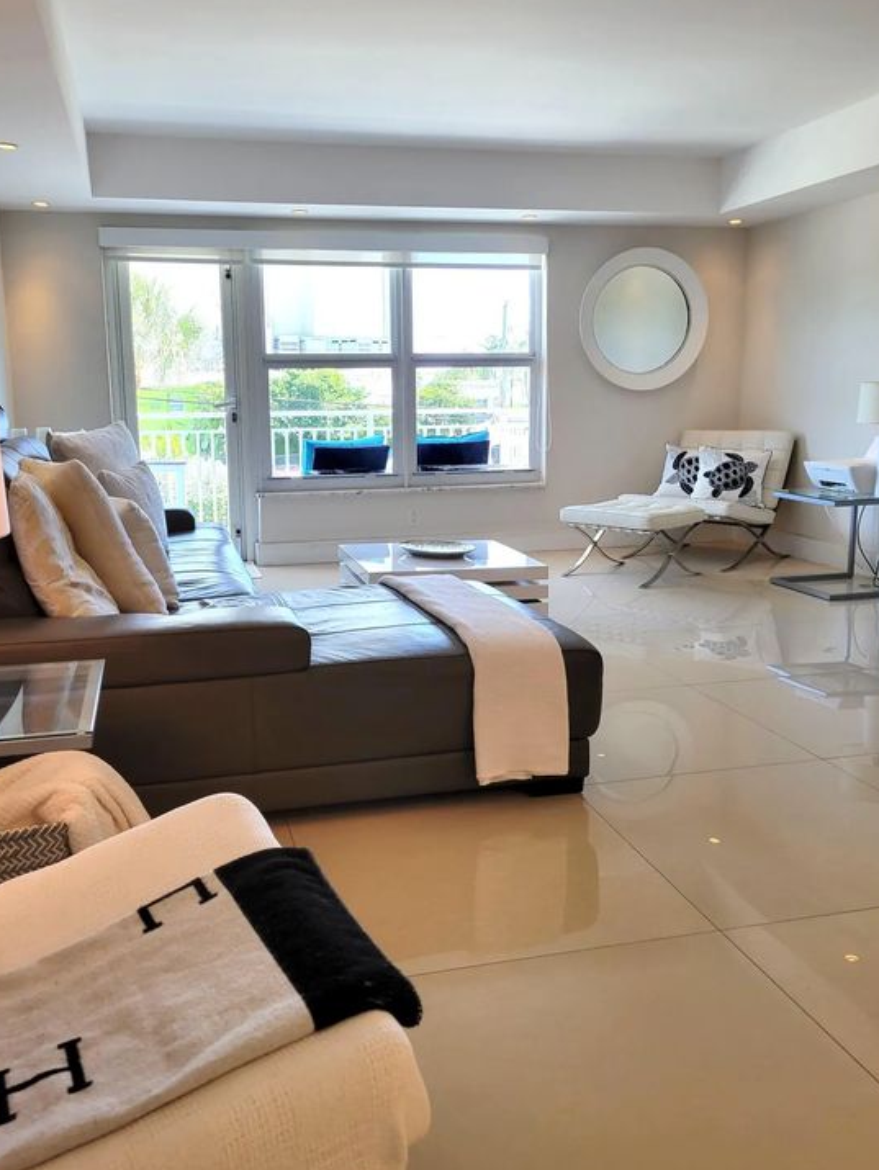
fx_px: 1049
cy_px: 575
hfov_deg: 45.5
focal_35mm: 31
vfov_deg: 58.3
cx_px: 424
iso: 80
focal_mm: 5.4
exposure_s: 1/120
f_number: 1.8
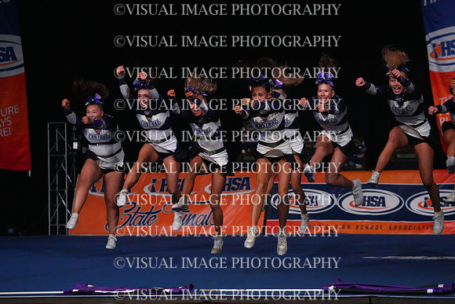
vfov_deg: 6.9
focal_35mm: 200
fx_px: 2528
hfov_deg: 10.3
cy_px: 152
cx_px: 228
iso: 16000
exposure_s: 1/1250
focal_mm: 200
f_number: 5.6
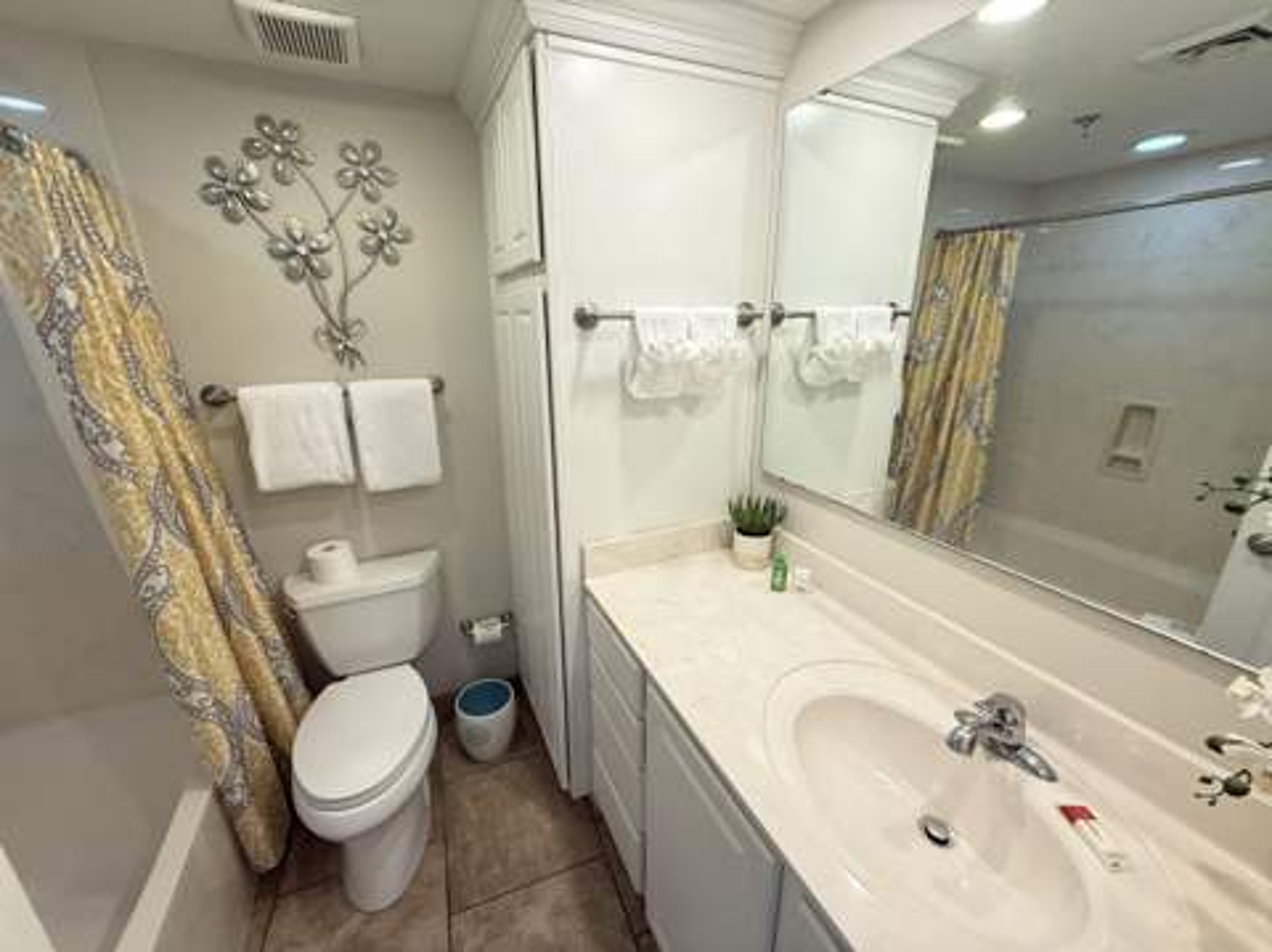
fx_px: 514
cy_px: 476
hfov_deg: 102.1
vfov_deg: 85.6
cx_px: 636
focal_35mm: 14
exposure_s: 1/120
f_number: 2.2
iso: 200
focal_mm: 2.22
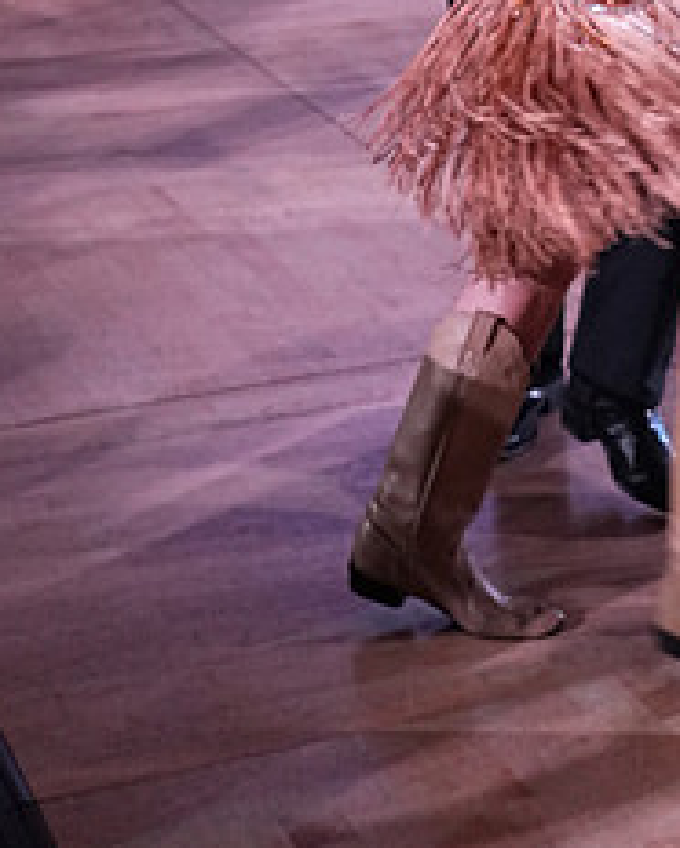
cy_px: -172
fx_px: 2713
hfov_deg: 14.1
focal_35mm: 108
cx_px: 664
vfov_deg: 17.0
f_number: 5
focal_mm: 31
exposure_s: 1/250
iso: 2500
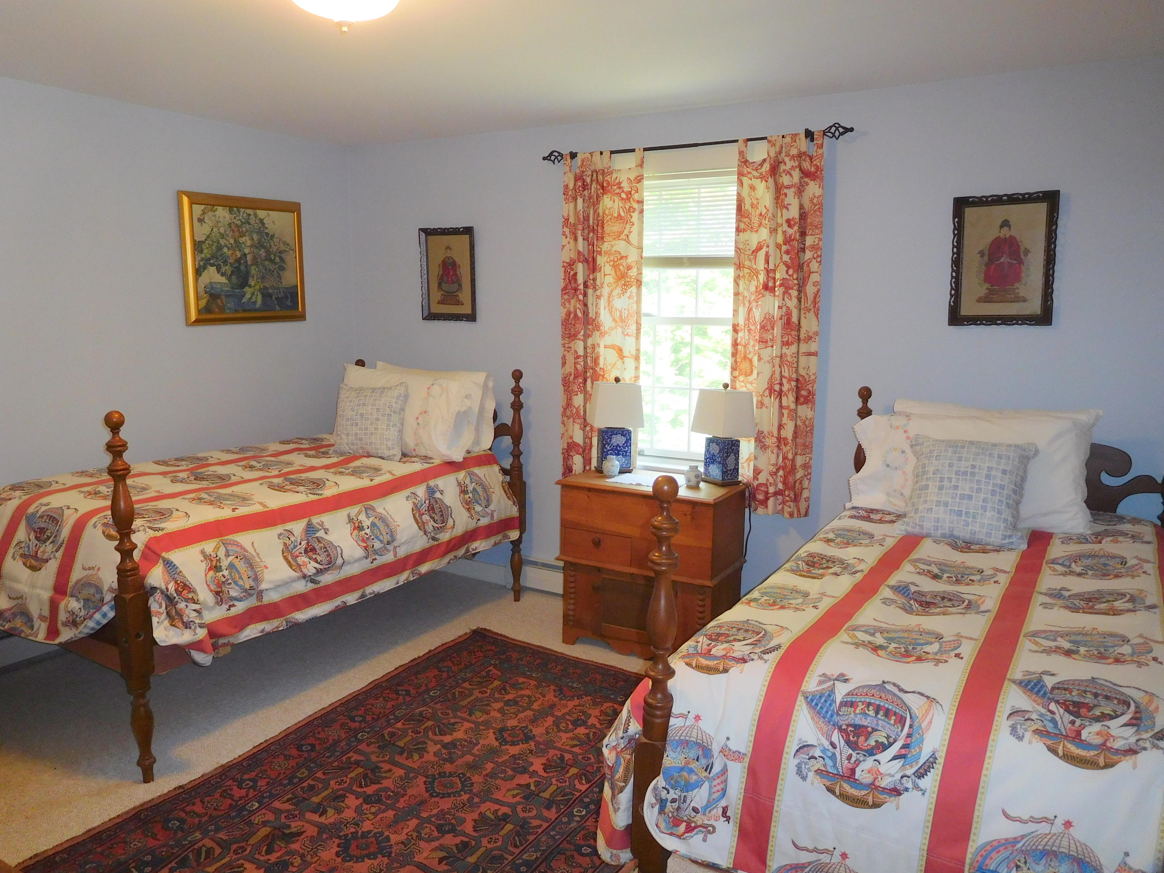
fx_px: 841
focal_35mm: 25
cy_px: 436
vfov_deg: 54.9
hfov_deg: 69.4
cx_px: 582
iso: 200
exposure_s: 1/30
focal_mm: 4.5
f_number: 3.4
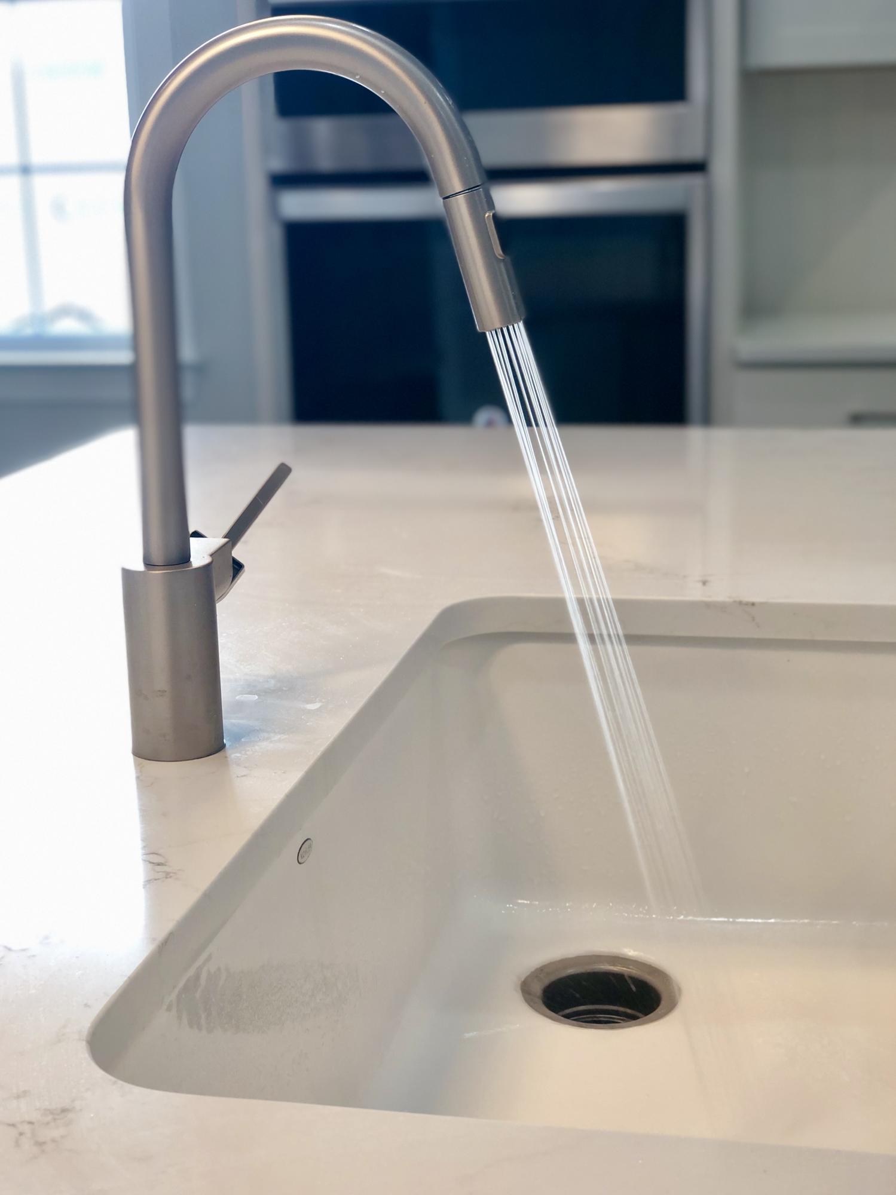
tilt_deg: -13.0
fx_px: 1795
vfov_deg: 36.8
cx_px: 448
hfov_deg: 28.0
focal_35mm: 52
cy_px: 598
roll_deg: +2.0
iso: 40
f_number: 2.4
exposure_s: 1/40
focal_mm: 6
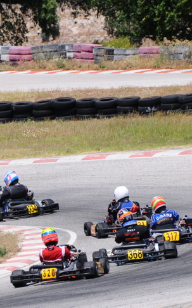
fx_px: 5401
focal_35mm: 644
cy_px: 167
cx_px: 48
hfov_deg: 2.0
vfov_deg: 3.3
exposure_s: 1/2000
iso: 400
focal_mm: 200
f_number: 5.6
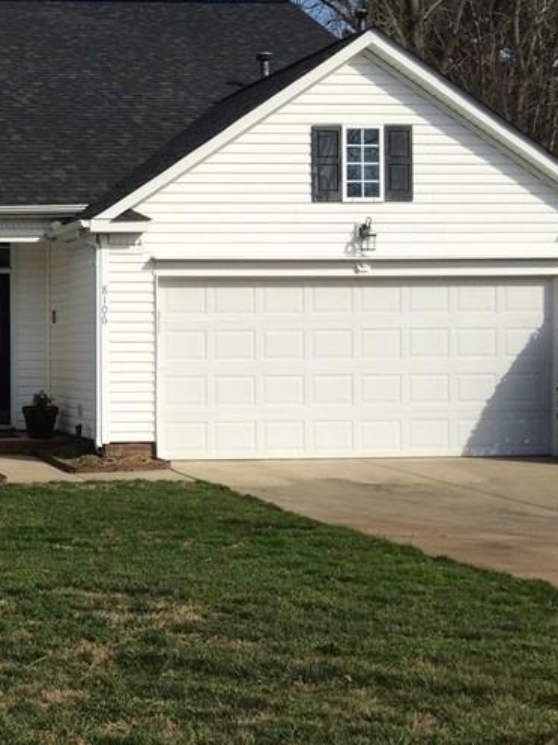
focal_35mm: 60
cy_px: 348
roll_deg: +0.4
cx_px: -153
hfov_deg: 22.1
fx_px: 1290
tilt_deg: -2.7
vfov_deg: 32.2
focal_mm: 4.15
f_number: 2.2
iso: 32
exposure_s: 1/2160
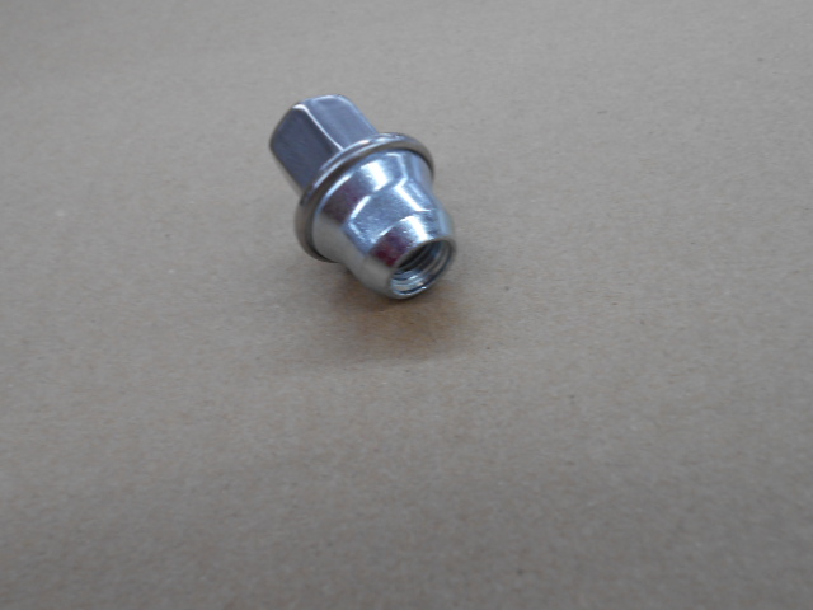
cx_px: 406
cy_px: 305
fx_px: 869
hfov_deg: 50.1
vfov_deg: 38.7
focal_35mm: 37
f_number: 3.9
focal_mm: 6.7
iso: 200
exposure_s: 1/30
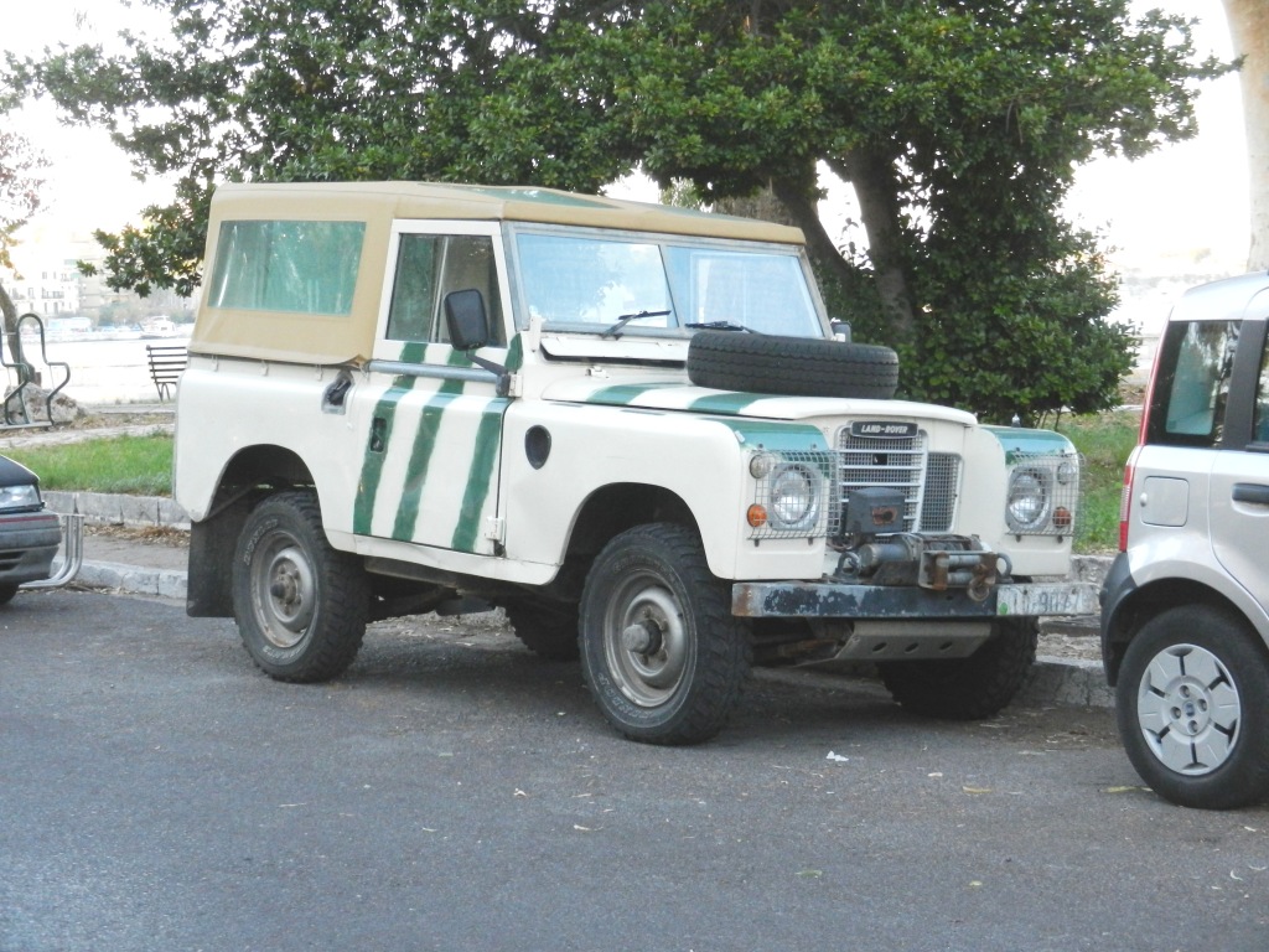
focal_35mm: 78
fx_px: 2859
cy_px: 476
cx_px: 634
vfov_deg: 18.9
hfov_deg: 25.0
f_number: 4.8
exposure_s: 1/125
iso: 640
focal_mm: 14.1
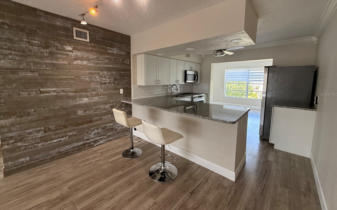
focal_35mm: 15
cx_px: 169
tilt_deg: -6.3
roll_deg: -0.5
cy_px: 94
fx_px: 138
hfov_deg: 101.5
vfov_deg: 74.6
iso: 200
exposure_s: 1/120
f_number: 2.2
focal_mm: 2.22
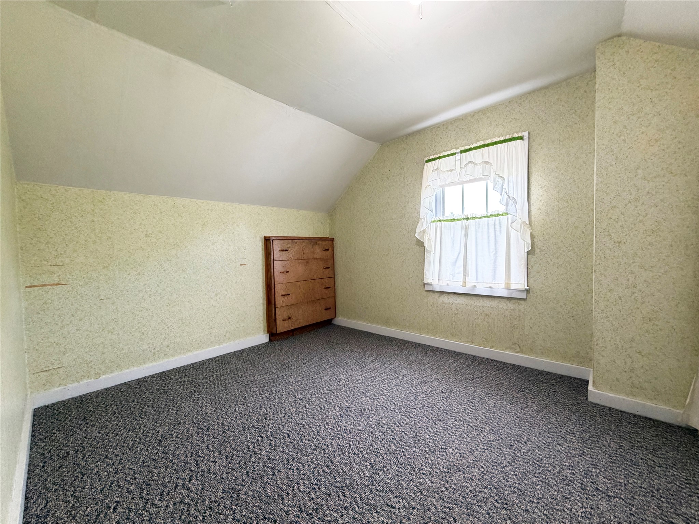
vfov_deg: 85.7
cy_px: 262
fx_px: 283
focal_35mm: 14
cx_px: 350
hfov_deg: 102.1
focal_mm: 2.22
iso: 250
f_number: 2.2
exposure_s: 1/120
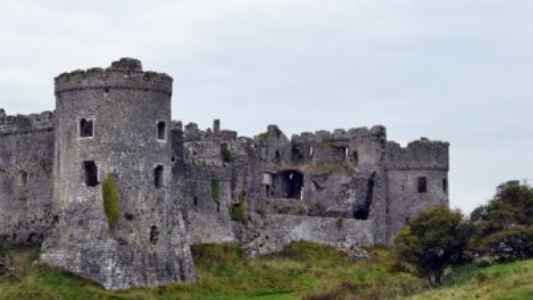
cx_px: 131
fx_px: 1272
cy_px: 189
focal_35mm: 90
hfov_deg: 23.4
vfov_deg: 13.4
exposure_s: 1/250
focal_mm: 36
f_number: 8
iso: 220
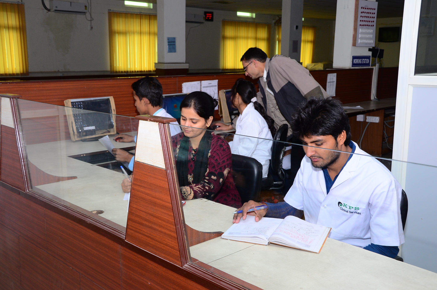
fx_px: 472
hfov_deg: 49.6
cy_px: 145
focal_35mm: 39
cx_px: 218
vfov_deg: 34.1
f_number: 7.1
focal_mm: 26
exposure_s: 1/60
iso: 400
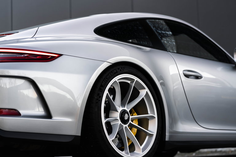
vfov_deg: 16.1
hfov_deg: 23.9
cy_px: 78
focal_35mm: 85
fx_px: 557
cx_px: 118
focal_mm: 85
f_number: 3.2
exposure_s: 1/125
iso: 250
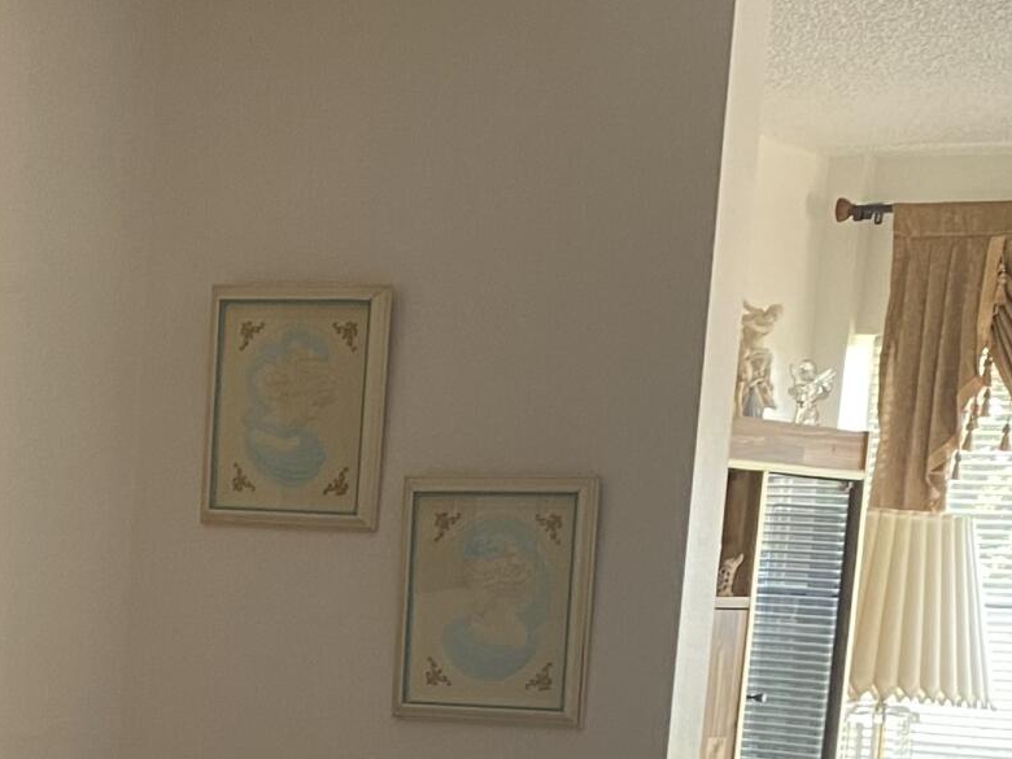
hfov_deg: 18.8
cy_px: 1129
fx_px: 2924
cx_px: -144
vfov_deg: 13.9
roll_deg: -2.1
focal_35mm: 100
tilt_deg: -9.8
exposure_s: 1/60
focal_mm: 4.25
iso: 80
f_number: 1.8
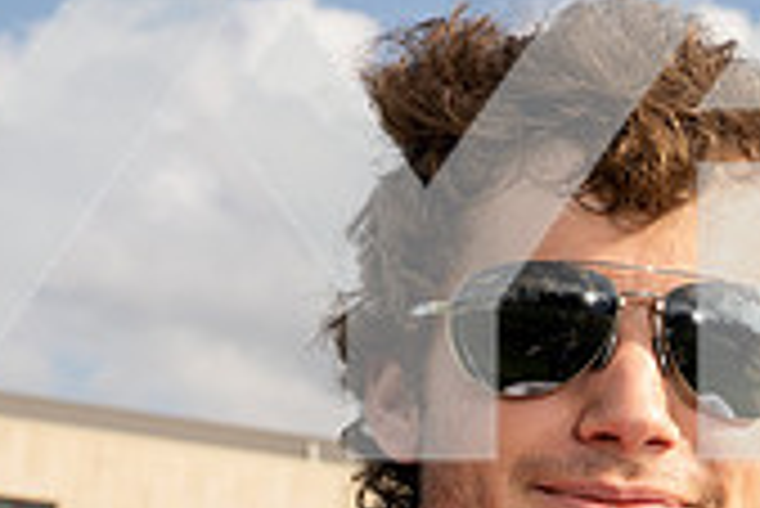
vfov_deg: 10.4
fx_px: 2683
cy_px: 771
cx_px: 625
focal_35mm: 127
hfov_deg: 16.0
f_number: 8
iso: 200
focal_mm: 37
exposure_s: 1/250
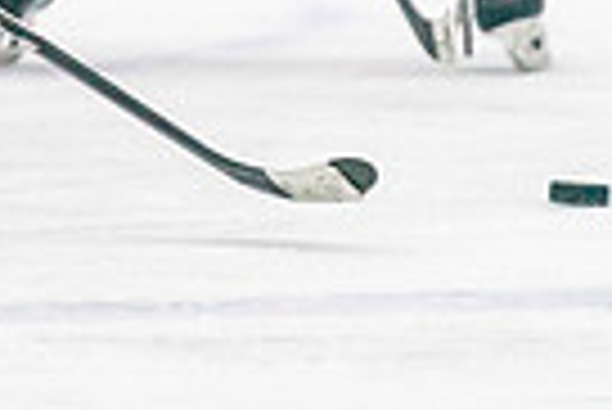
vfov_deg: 1.2
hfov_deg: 1.8
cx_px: -658
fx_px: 19928
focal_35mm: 1171
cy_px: -204
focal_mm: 200
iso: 3200
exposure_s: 1/1250
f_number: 2.8
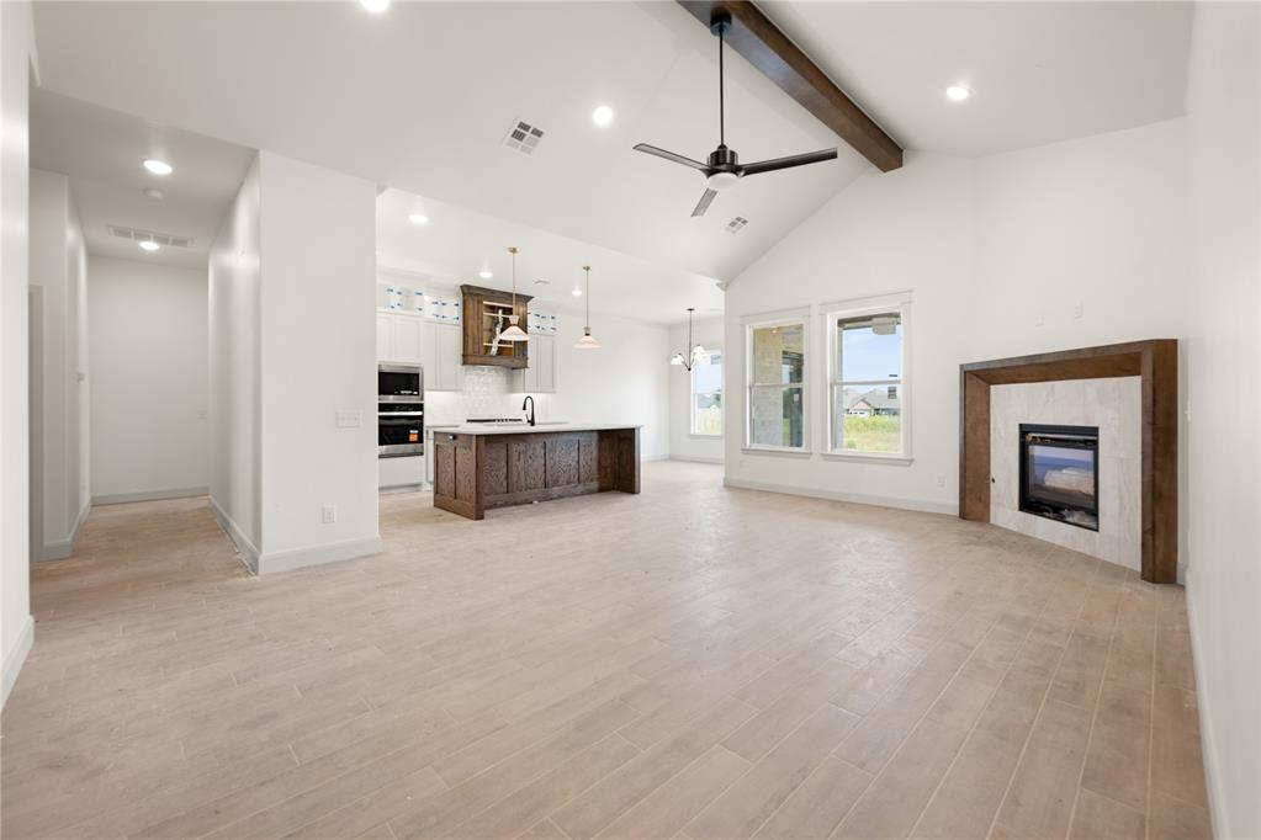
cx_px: 630
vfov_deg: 81.2
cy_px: 420
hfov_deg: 104.3
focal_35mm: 14
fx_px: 490
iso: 250
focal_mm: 14
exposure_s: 1/13
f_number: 9
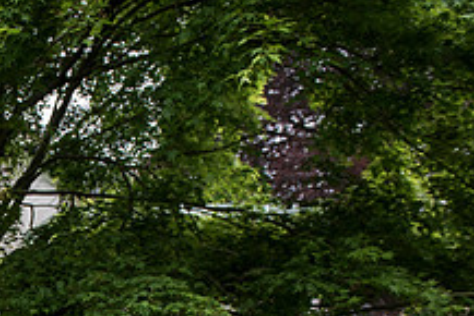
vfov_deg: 19.7
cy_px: 402
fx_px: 843
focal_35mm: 64
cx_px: -120
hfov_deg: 27.1
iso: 640
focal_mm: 24
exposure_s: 1/1250
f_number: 4
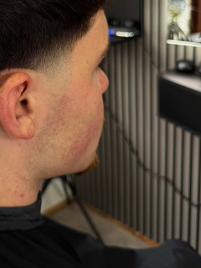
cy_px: 45
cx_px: 18
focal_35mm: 47
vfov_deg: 38.5
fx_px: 364
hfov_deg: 29.5
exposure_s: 1/121
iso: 80
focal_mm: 6.8
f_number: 1.8
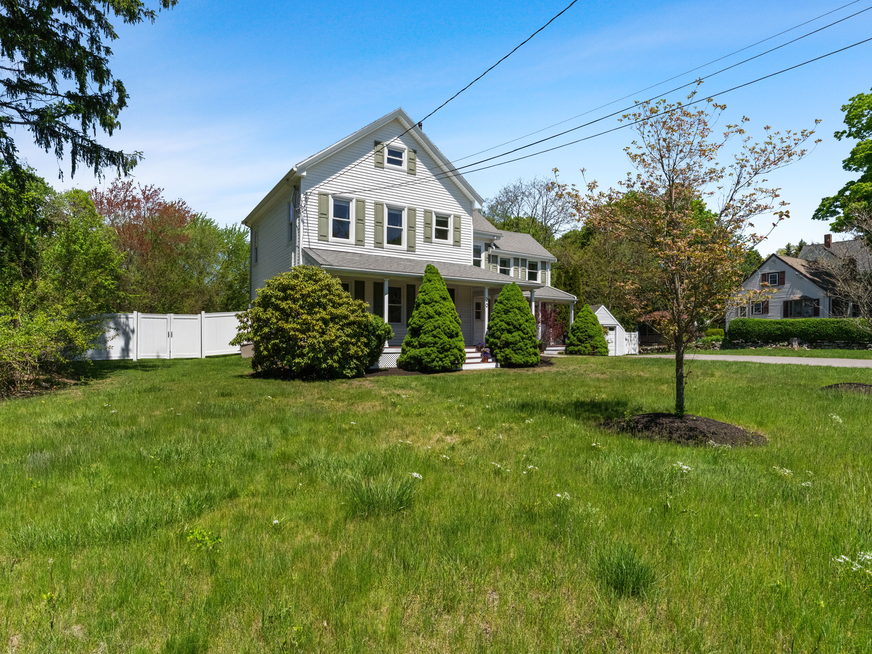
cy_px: 322
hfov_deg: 84.7
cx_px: 439
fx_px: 479
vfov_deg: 68.7
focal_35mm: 19
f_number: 11
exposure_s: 1/4000
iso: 3200
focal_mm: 17
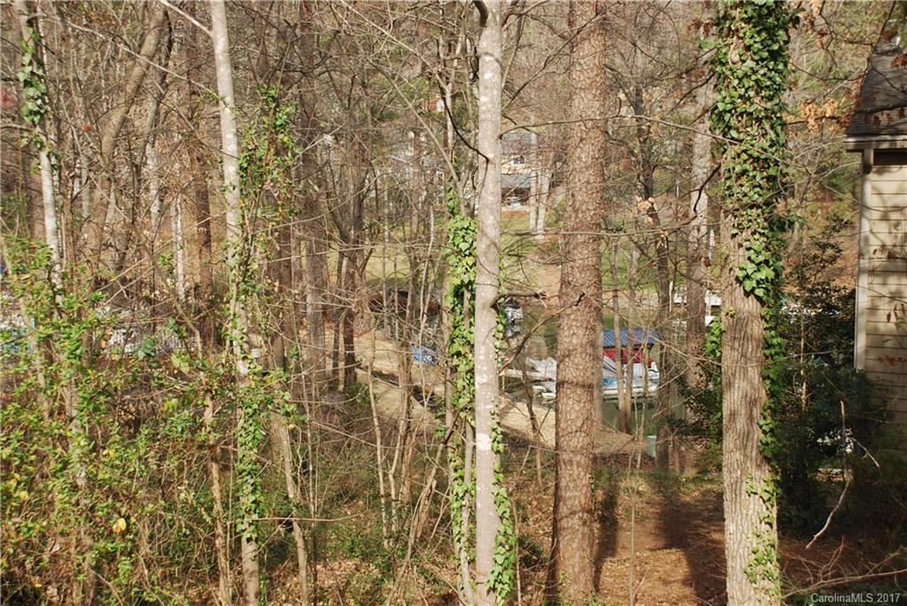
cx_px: 454
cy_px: 303
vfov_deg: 25.8
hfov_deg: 37.8
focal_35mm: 52
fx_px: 1323
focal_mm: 35
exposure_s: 1/125
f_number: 6.3
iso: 100
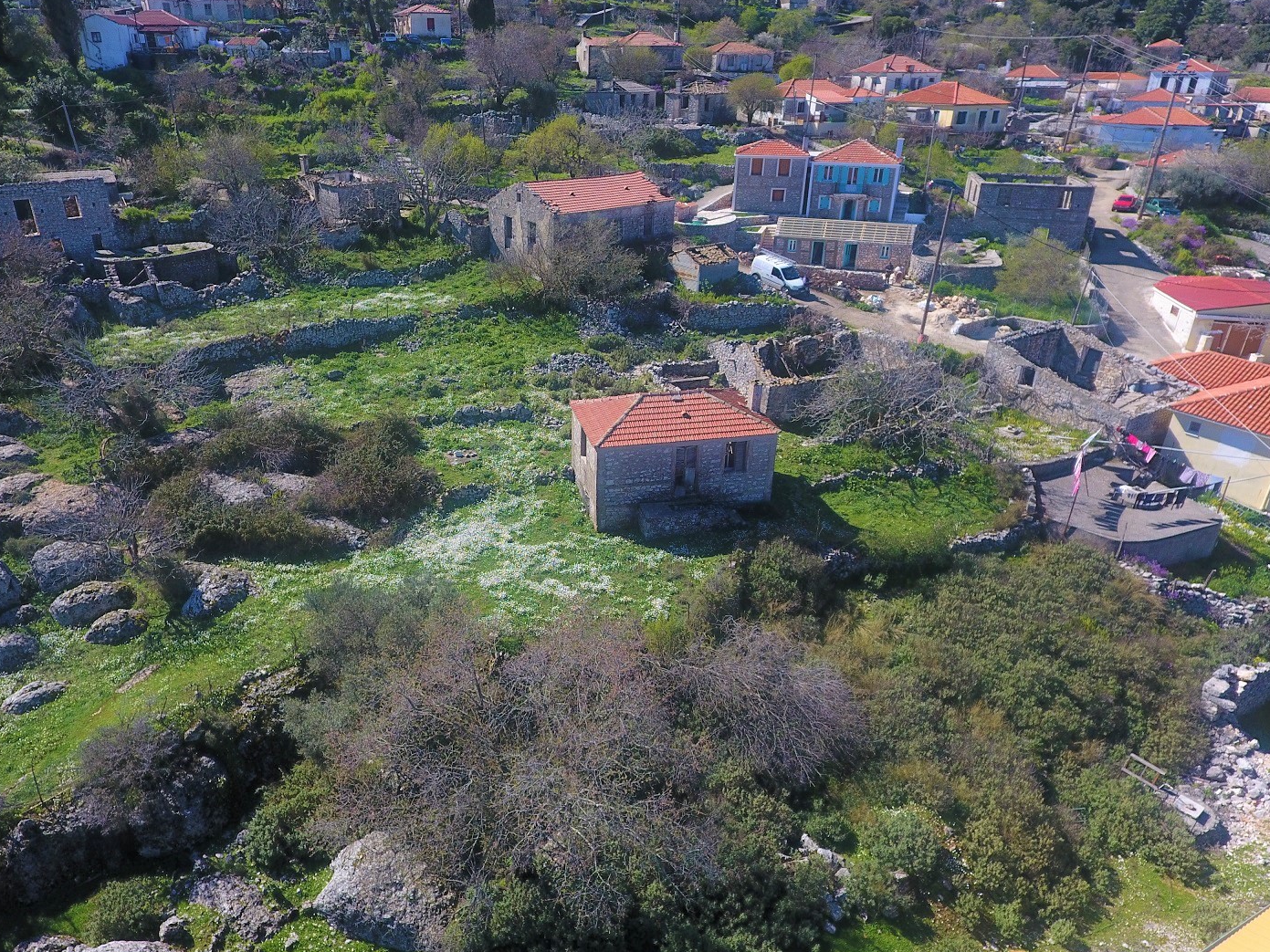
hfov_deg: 73.7
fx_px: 844
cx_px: 572
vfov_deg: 58.8
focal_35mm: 23
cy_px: 449
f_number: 2.8
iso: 100
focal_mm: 3.61
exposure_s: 1/777
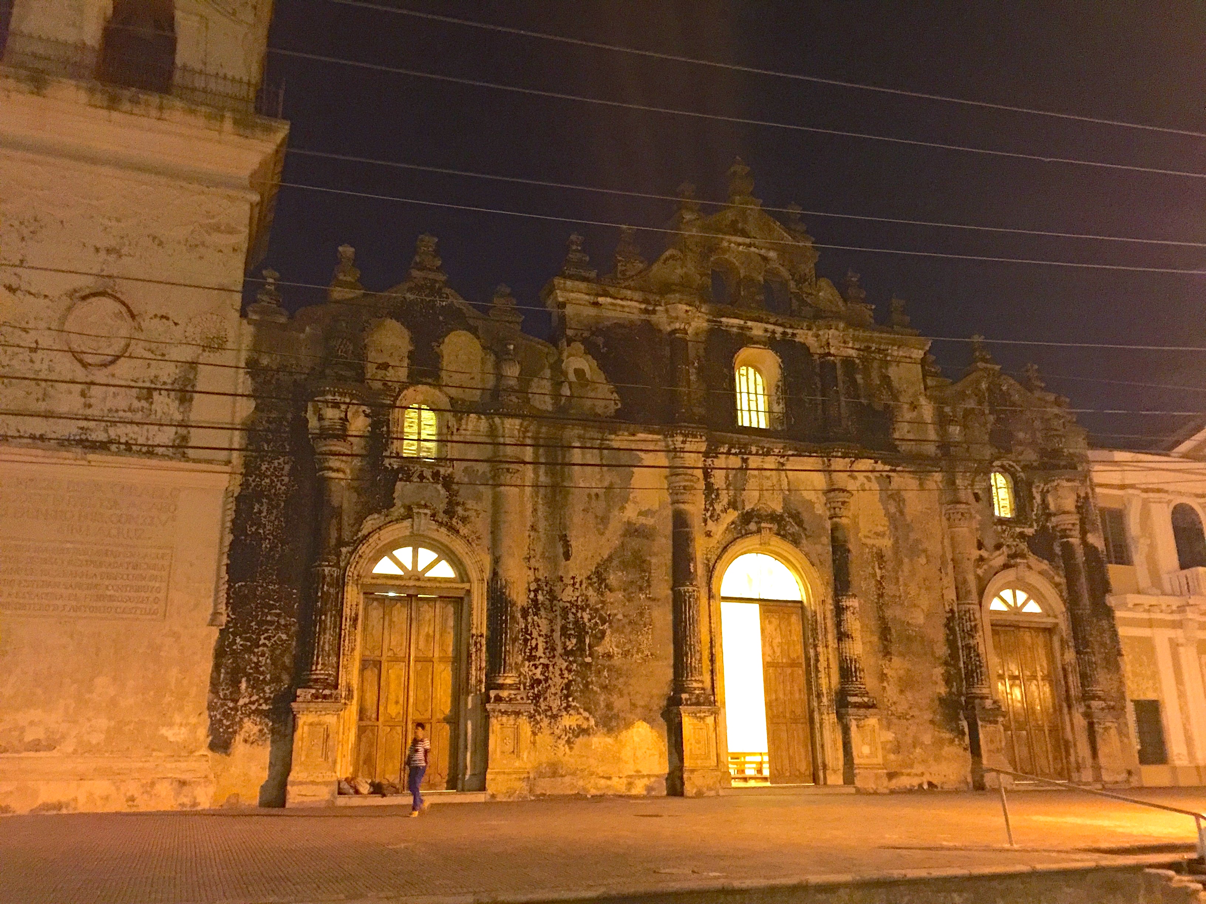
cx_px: 603
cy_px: 452
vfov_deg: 48.2
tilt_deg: +19.3
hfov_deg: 61.7
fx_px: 1010
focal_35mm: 29
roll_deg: +0.0
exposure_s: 1/4
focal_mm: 4.15
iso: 250
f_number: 2.2
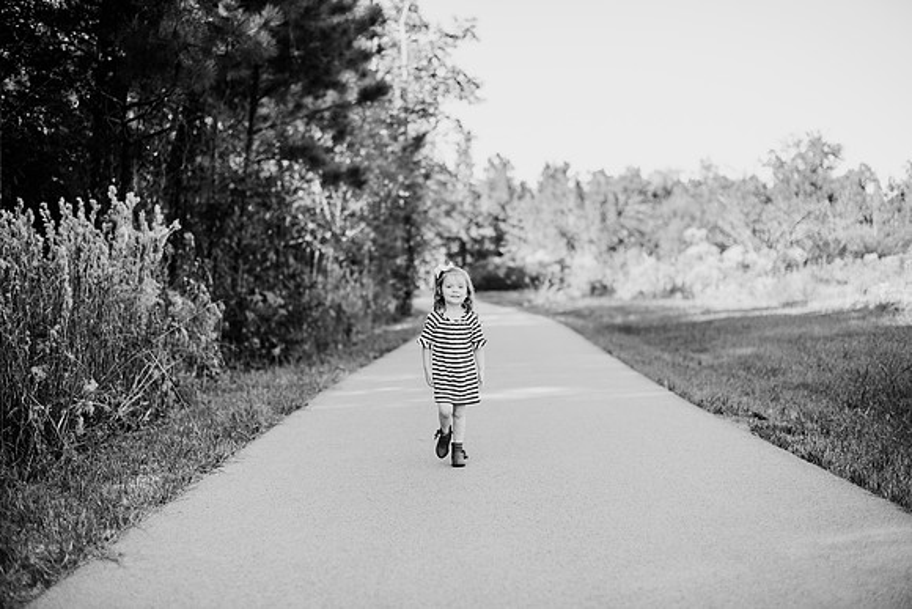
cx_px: 456
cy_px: 304
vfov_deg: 27.0
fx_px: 1267
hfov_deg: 39.6
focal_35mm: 50
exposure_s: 1/1000
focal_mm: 50
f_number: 2
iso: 200
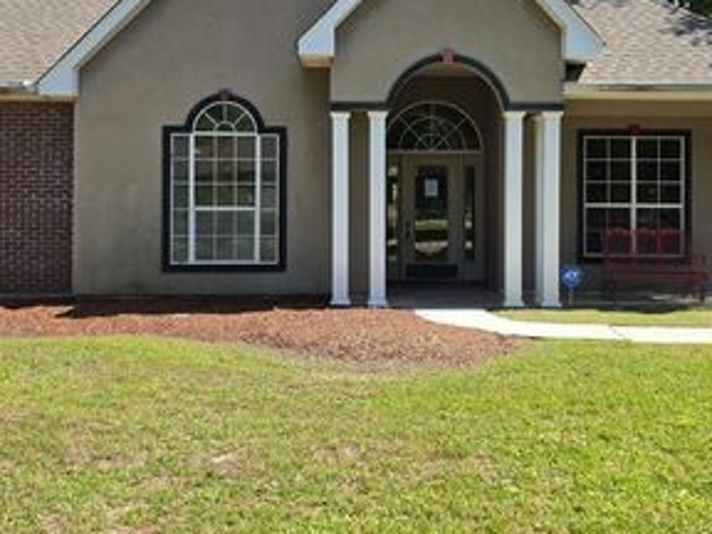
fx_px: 823
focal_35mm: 40
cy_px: 179
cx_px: 381
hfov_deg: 46.8
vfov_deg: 35.6
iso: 64
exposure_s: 1/3143
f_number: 1.4
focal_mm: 6.5
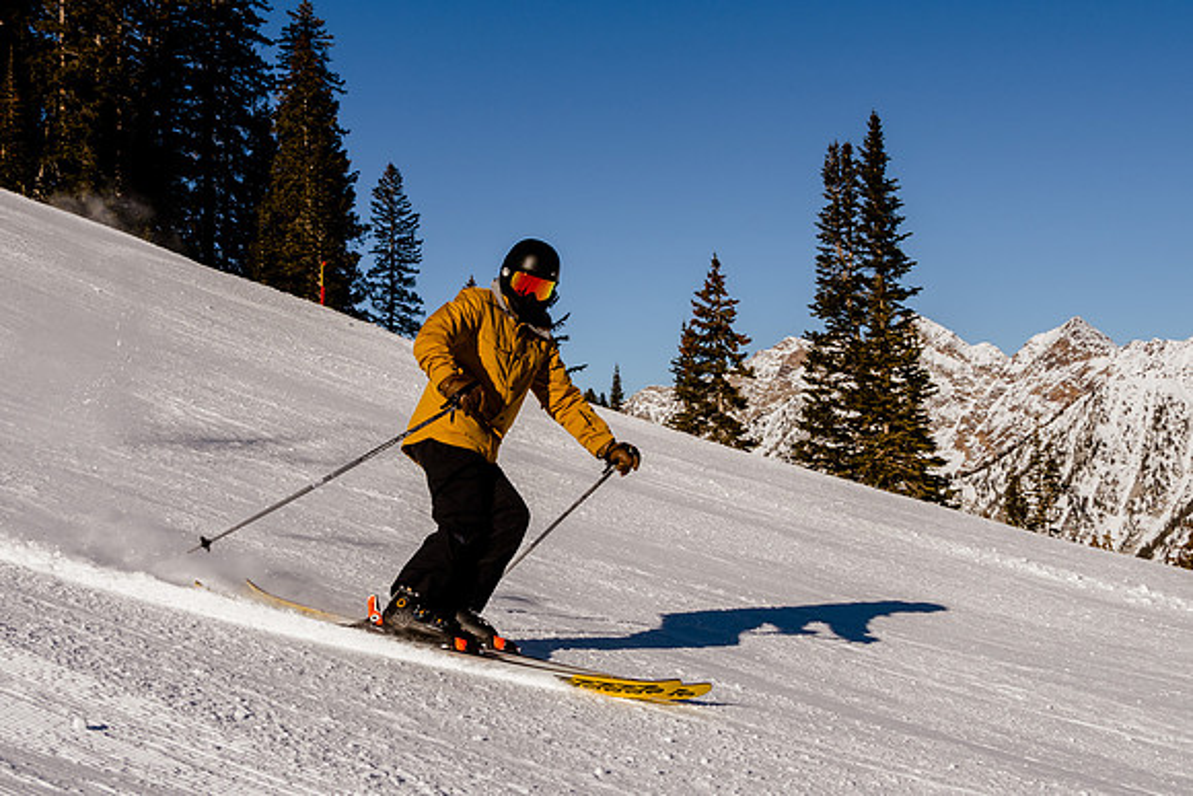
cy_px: 358
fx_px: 1802
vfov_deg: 24.9
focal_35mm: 54
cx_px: 608
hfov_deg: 36.6
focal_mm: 26
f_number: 8
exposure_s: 1/1250
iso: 160
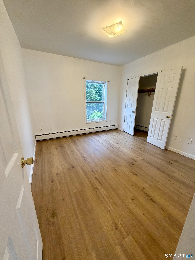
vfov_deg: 102.1
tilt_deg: -15.6
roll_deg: -1.1
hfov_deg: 85.7
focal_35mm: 14
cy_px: 130
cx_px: 98
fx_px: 105
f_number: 2.2
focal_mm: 2.22
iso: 160
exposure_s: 1/60
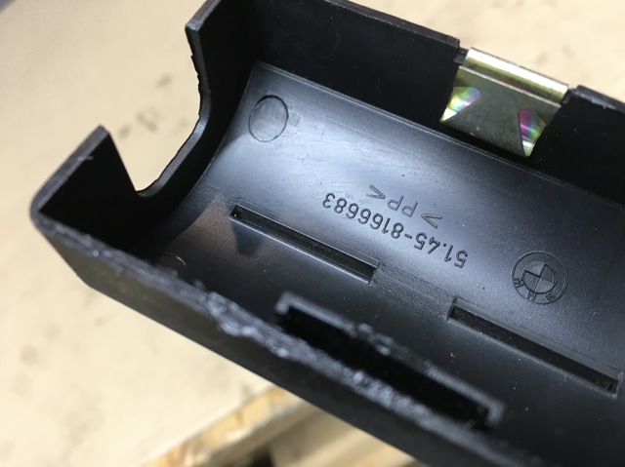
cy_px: 234
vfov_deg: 48.2
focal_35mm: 29
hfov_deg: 61.7
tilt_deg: -47.7
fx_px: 523
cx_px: 312
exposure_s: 1/33
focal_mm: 4.15
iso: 125
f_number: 2.2
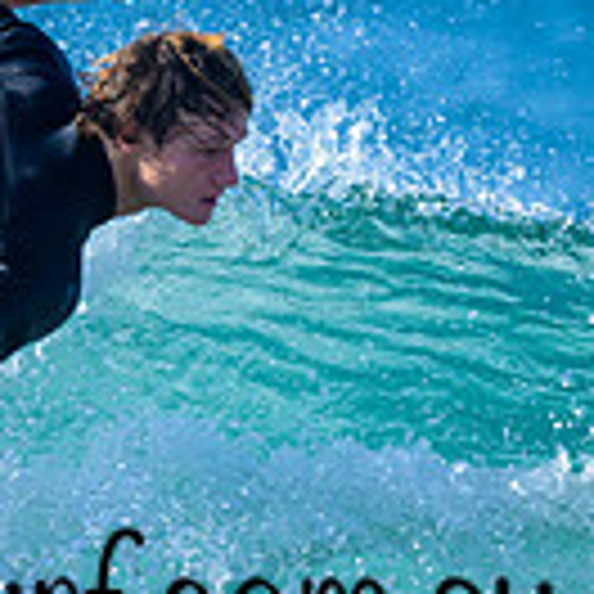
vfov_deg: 0.6
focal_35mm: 2991
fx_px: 58067
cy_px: 560
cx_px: 76
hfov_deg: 0.6
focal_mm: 800
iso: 450
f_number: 6.3
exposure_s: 1/2500
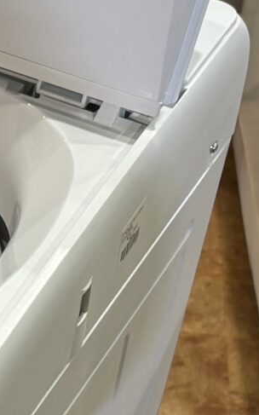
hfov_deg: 8.6
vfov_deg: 14.2
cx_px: -248
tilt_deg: -46.0
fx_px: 1639
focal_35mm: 145
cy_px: 402
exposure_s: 1/50
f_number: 1.6
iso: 80
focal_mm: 5.96
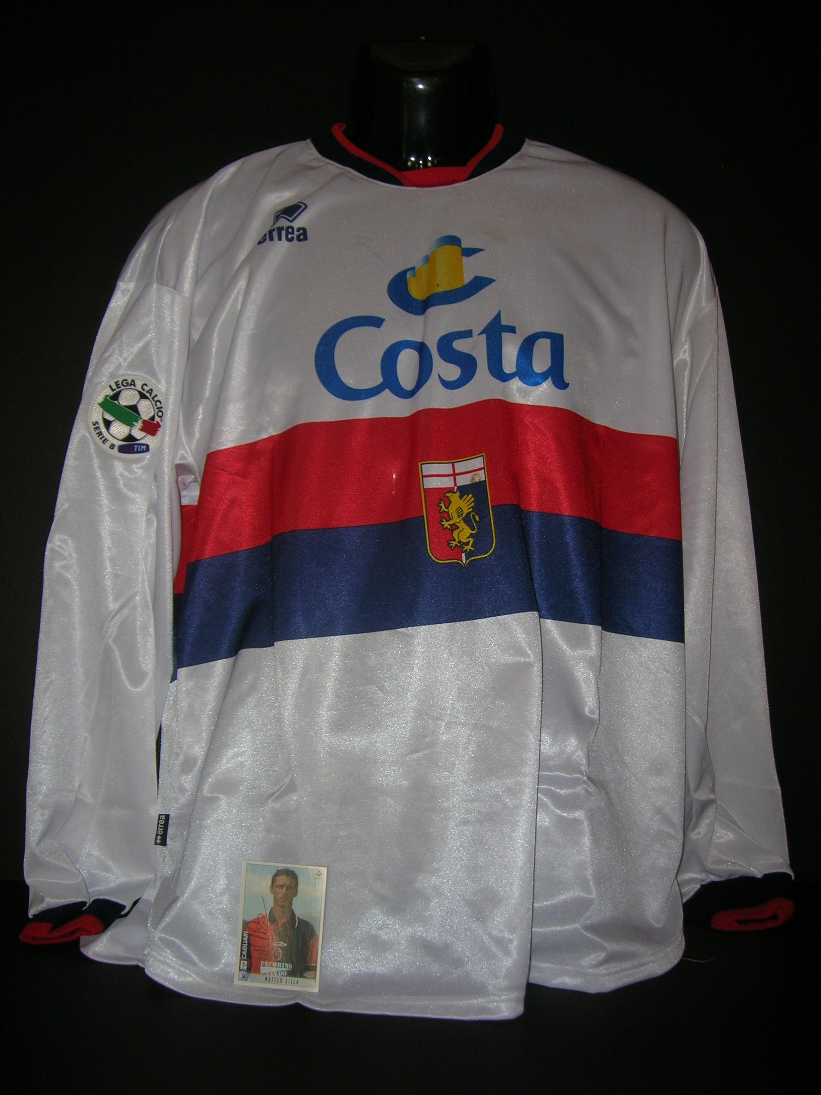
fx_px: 1107
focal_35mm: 35
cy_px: 548
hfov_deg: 40.7
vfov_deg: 52.6
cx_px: 410
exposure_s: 1/60.1
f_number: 2.9
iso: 50
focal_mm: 5.8
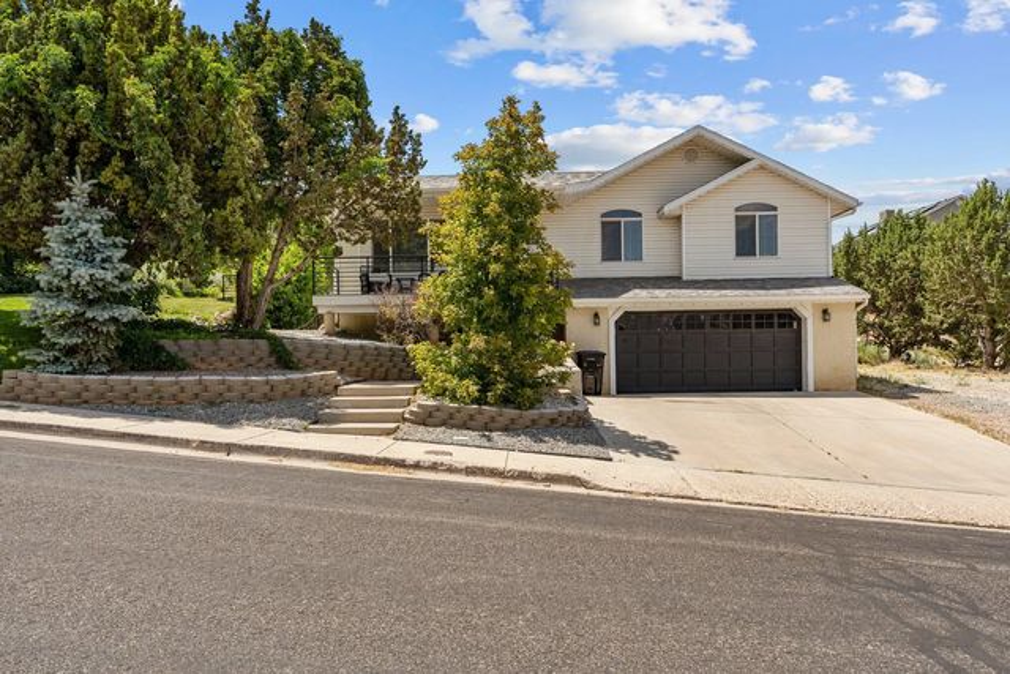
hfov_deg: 73.7
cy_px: 337
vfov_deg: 53.2
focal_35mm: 24
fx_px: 673
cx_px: 505
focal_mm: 24
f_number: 8
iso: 200
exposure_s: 1/250
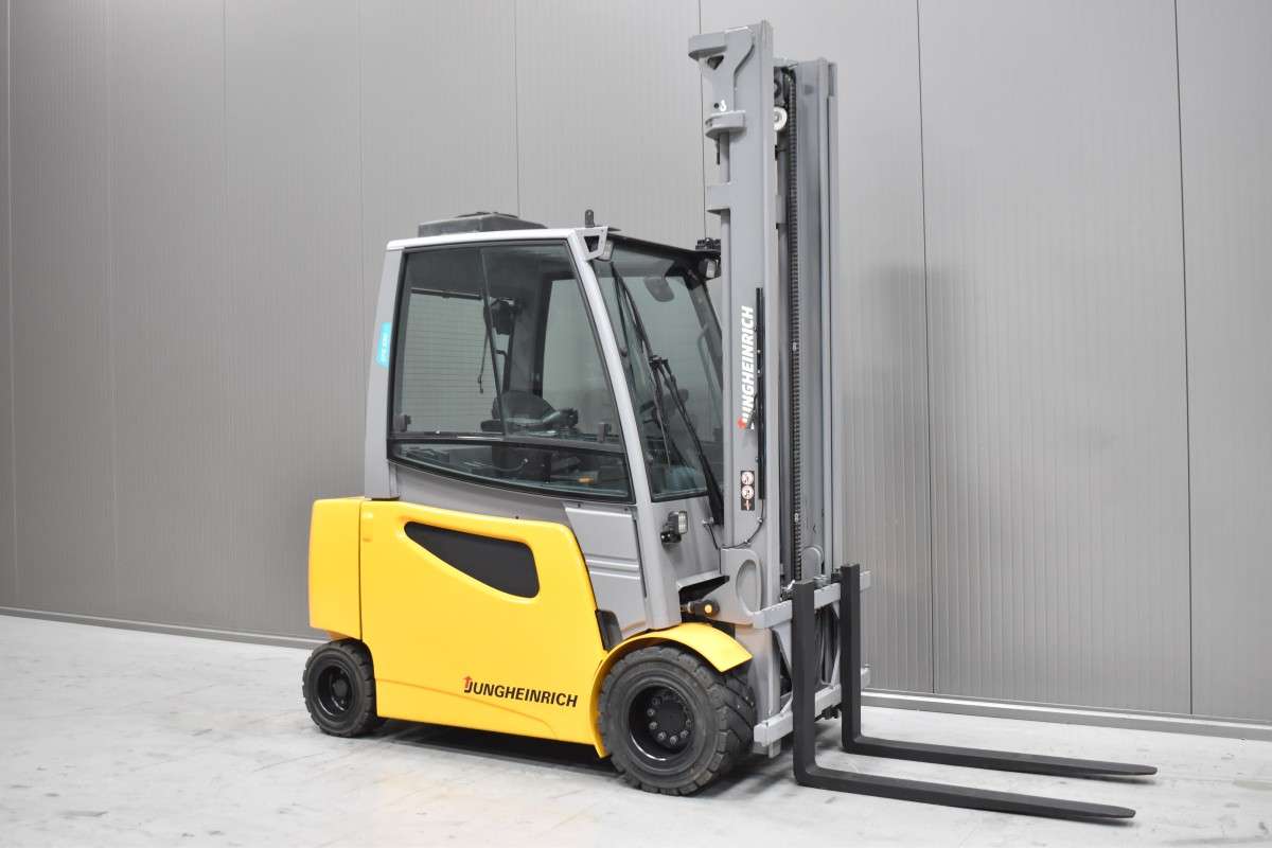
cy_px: 424
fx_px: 1272
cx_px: 636
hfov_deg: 53.1
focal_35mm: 36
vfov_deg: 36.9
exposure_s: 1/30
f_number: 4.5
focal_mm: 24
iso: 1600
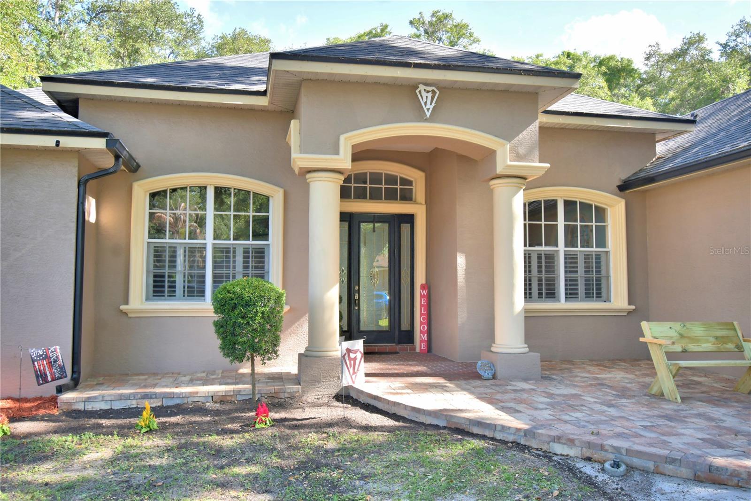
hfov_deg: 61.9
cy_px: 250
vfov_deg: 43.6
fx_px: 626
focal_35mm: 30
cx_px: 376
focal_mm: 20
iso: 200
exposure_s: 1/125
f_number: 5.6
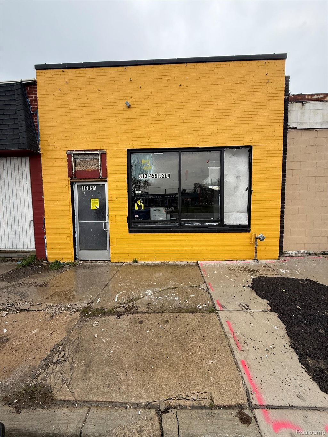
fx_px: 177
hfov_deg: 85.7
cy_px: 218
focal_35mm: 14
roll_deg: +1.1
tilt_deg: -3.6
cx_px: 164
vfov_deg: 102.1
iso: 50
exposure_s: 1/255
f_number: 2.2
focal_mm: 2.22
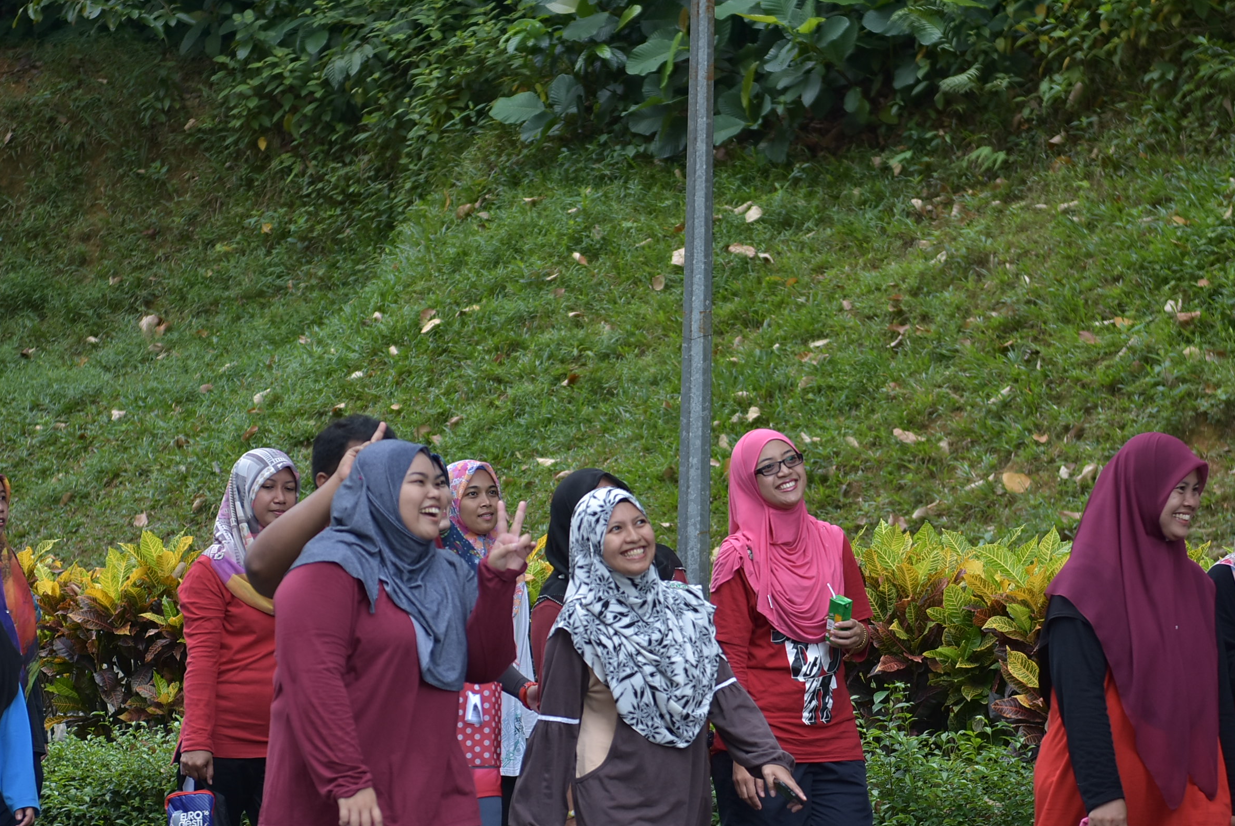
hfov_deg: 15.4
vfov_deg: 10.3
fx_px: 4566
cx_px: 626
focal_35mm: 133
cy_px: 505
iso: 160
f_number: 2.8
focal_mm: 70
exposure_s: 1/320
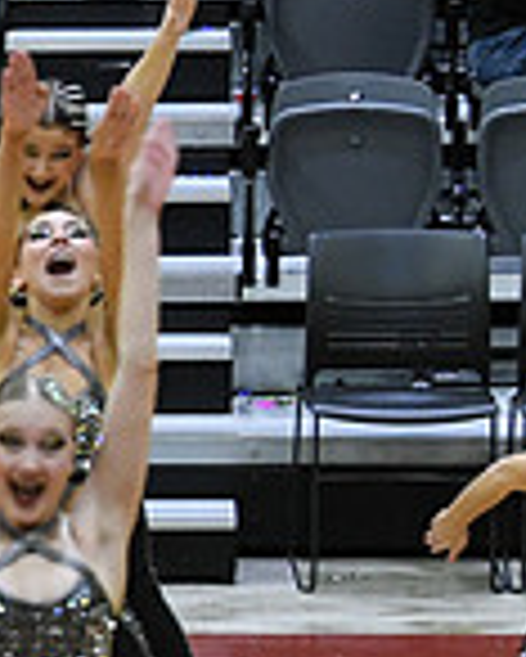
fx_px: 11061
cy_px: 713
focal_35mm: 569
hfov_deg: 2.7
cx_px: -764
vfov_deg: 3.4
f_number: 4
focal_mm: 102
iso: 5000
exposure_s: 1/400
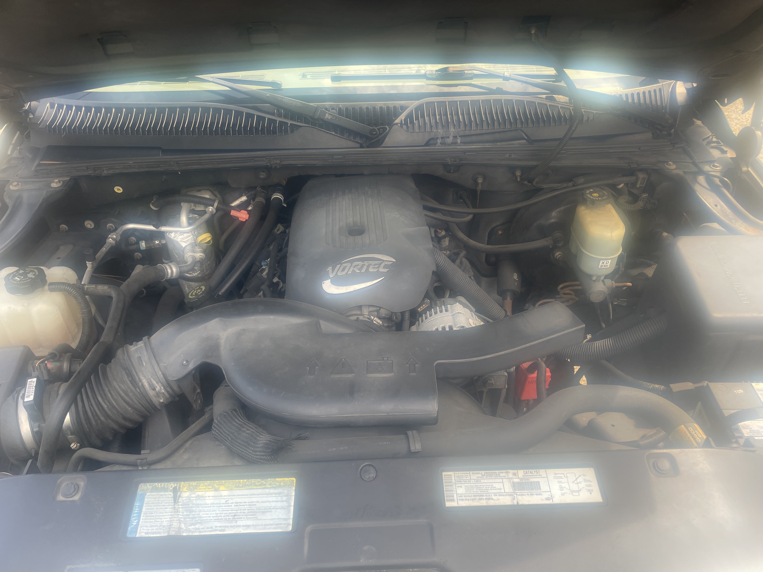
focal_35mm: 26
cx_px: 382
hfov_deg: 67.3
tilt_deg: -40.5
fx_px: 573
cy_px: 286
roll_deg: +2.5
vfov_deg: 53.1
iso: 32
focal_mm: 4.2
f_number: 1.6
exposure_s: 1/195
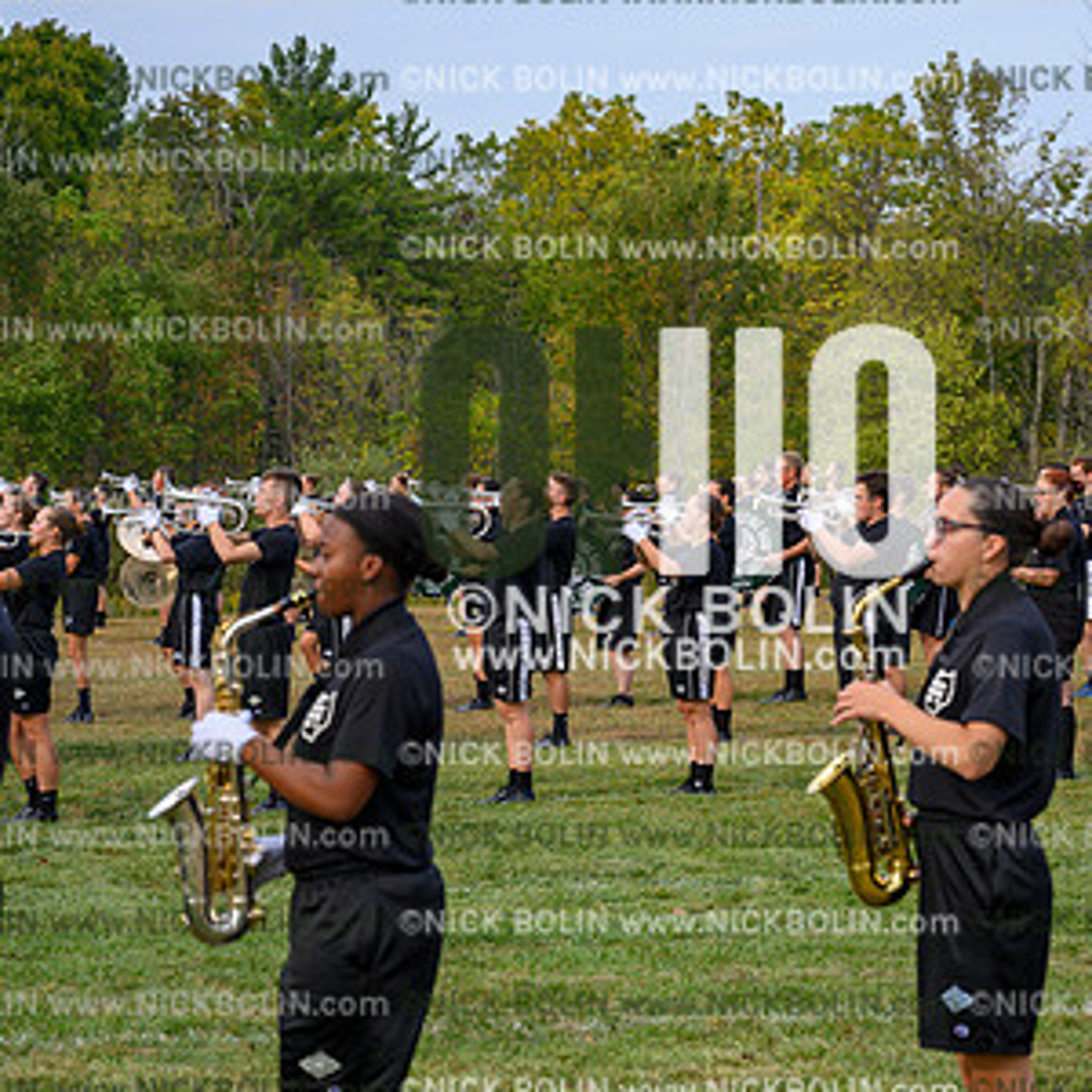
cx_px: 677
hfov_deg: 15.1
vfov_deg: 15.2
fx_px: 4104
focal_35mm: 115
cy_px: 499
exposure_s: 1/800
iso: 200
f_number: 4.5
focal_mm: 70
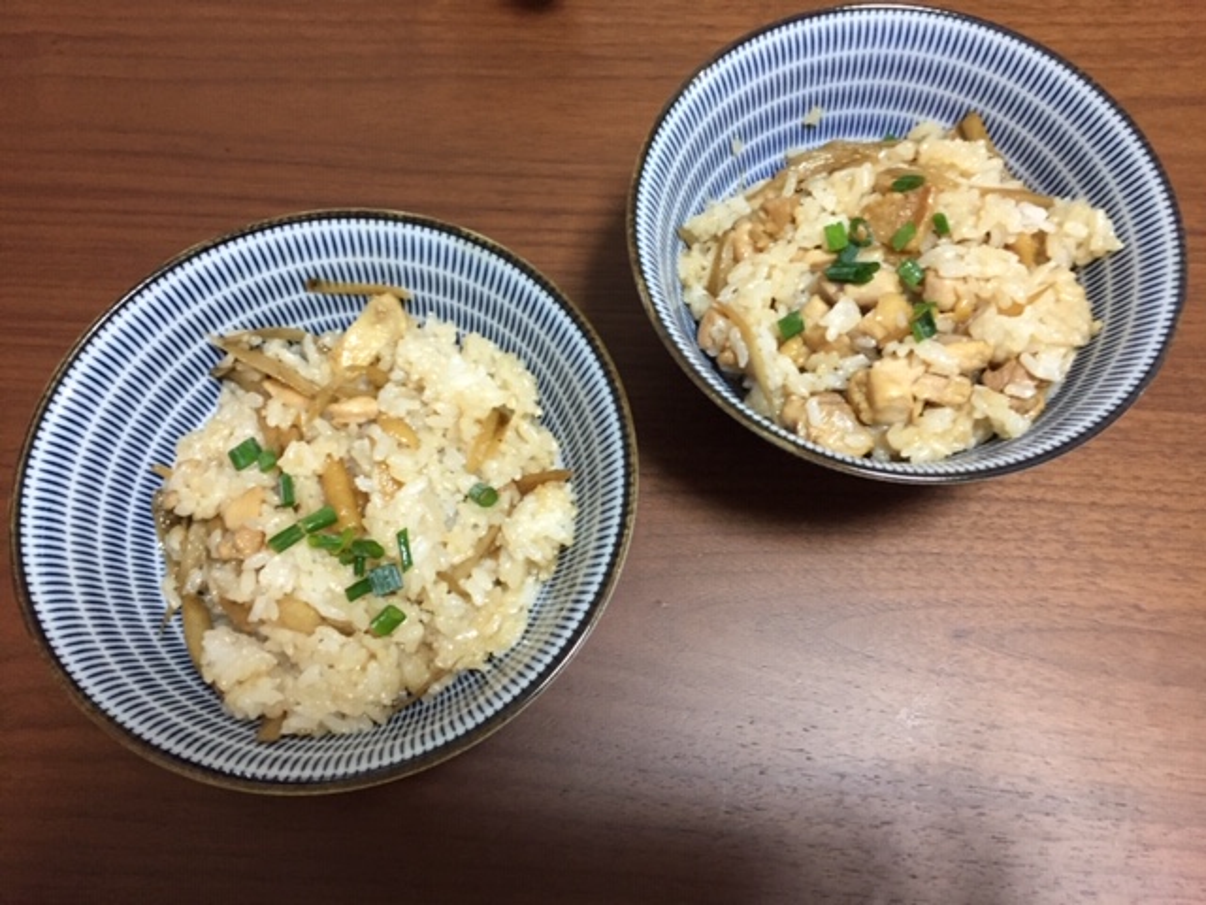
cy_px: 452
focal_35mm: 29
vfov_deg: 48.2
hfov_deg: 61.7
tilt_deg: -67.8
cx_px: 603
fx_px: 1010
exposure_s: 1/24
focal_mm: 4.15
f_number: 2.2
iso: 250
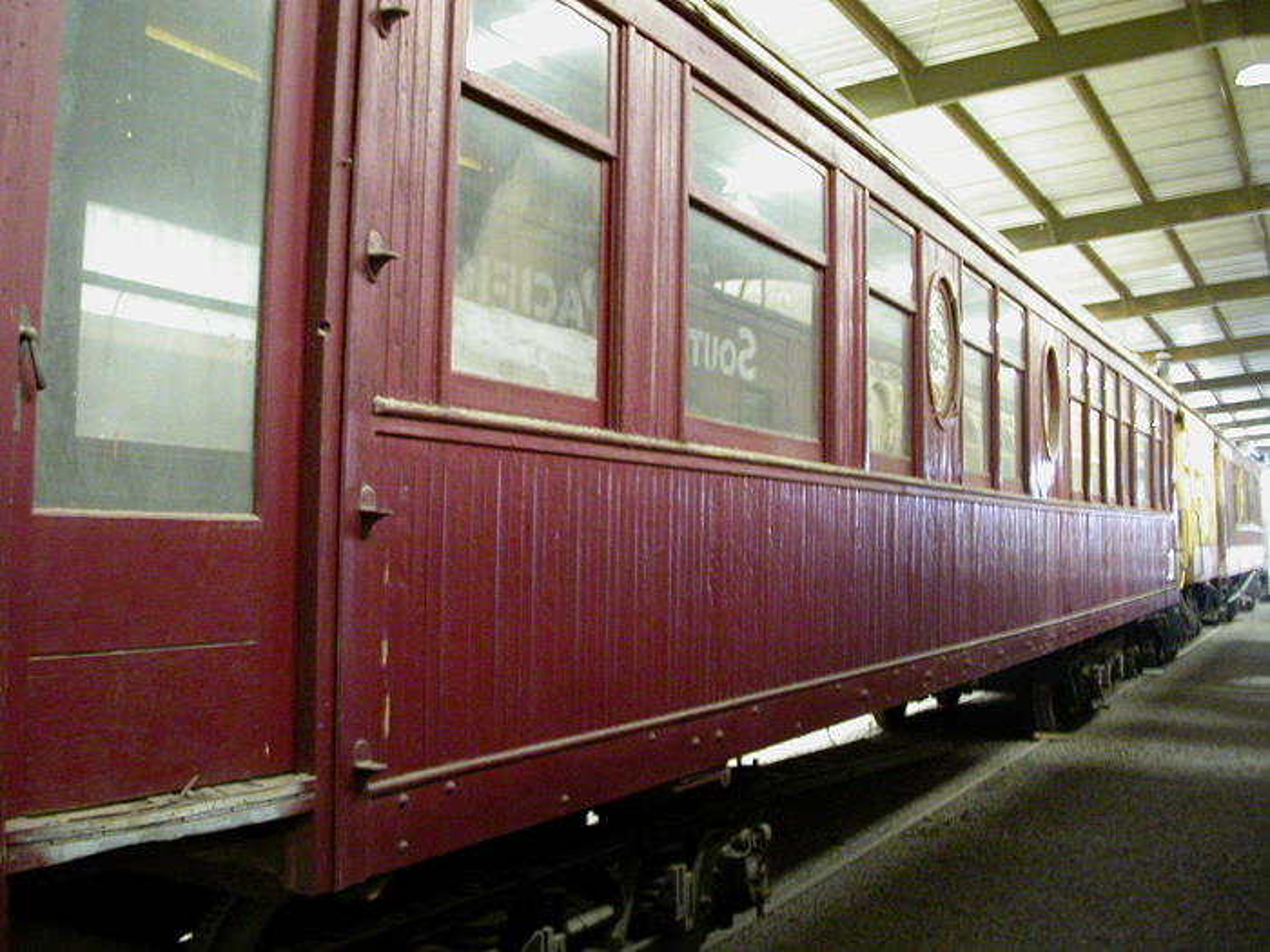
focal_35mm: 37
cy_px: 476
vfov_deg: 38.7
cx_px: 635
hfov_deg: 50.1
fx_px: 1357
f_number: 2.7
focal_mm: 5.6
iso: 400
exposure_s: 1/6.1
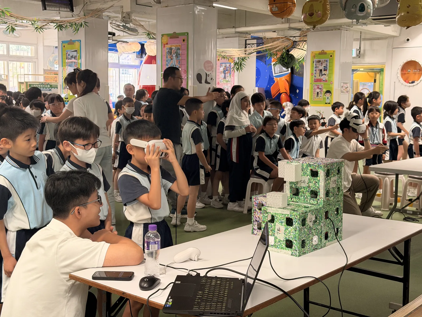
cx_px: 211
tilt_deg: -6.3
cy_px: 158
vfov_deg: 30.3
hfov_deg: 39.7
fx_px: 585
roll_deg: -0.7
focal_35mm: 48
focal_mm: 6.76
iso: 250
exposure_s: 1/100
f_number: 1.78
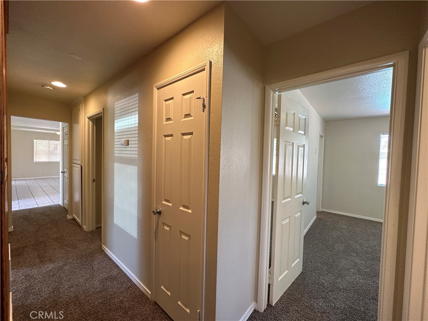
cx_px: 214
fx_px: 173
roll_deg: -1.5
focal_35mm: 14
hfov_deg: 102.1
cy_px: 160
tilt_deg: -1.7
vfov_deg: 85.7
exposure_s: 1/120
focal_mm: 2.22
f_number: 2.2
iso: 200
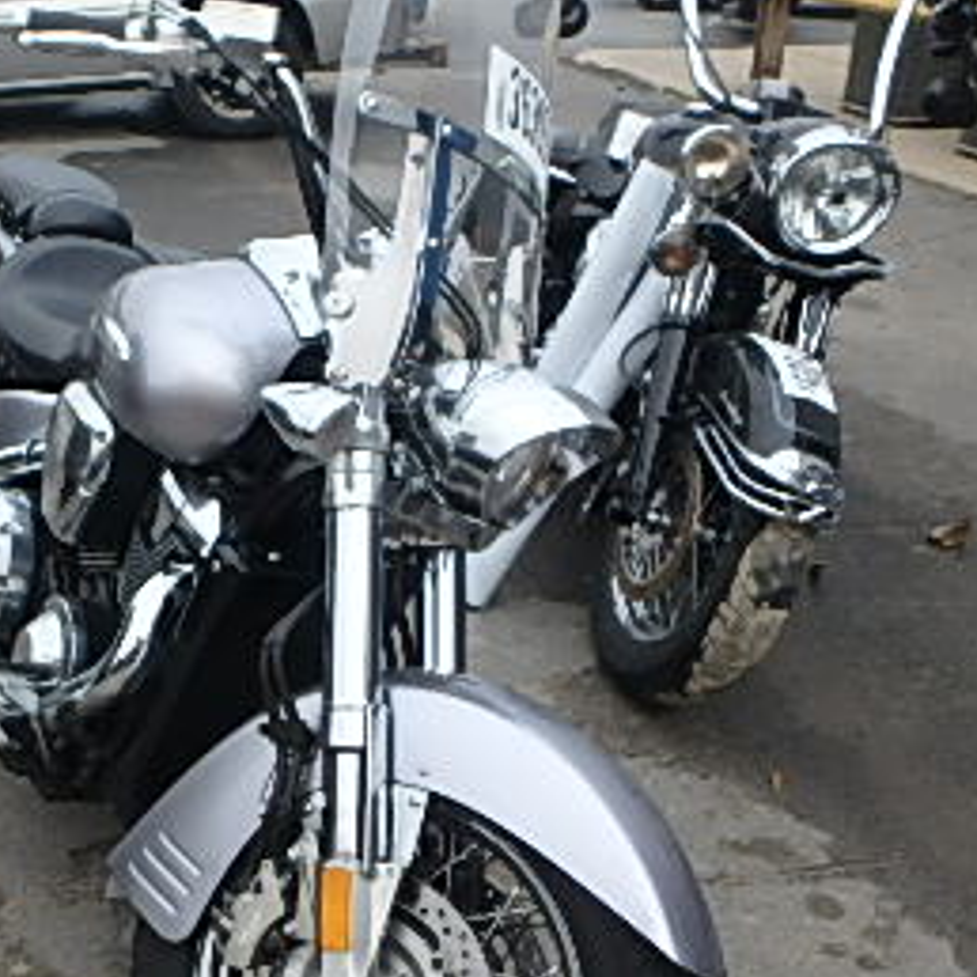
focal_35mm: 46
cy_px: 632
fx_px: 1469
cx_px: 148
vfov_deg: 36.5
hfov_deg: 35.2
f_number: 3.5
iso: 125
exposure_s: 1/100
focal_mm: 3.7
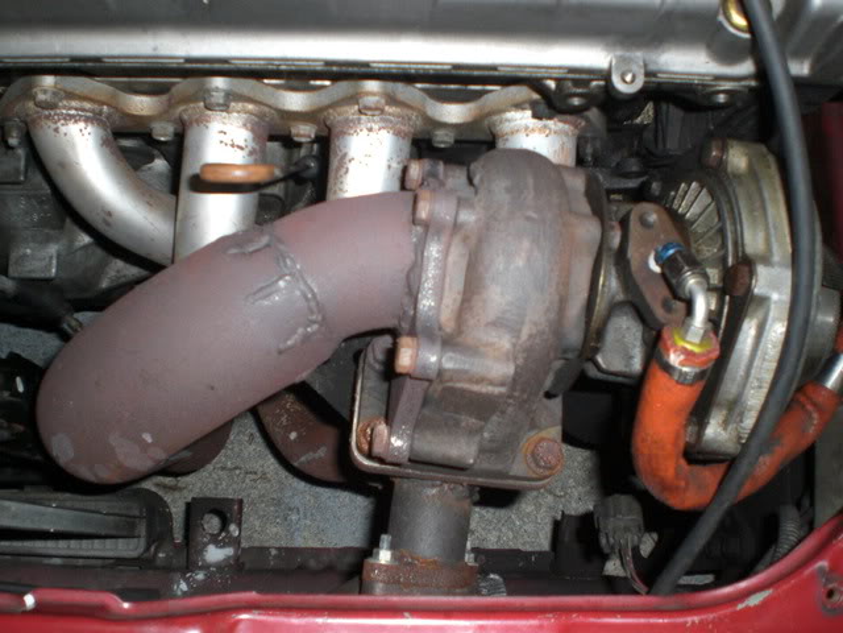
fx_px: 925
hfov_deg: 49.0
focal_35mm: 38
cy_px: 316
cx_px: 422
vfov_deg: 37.7
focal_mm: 6.3
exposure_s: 1/60
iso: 200
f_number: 3.1
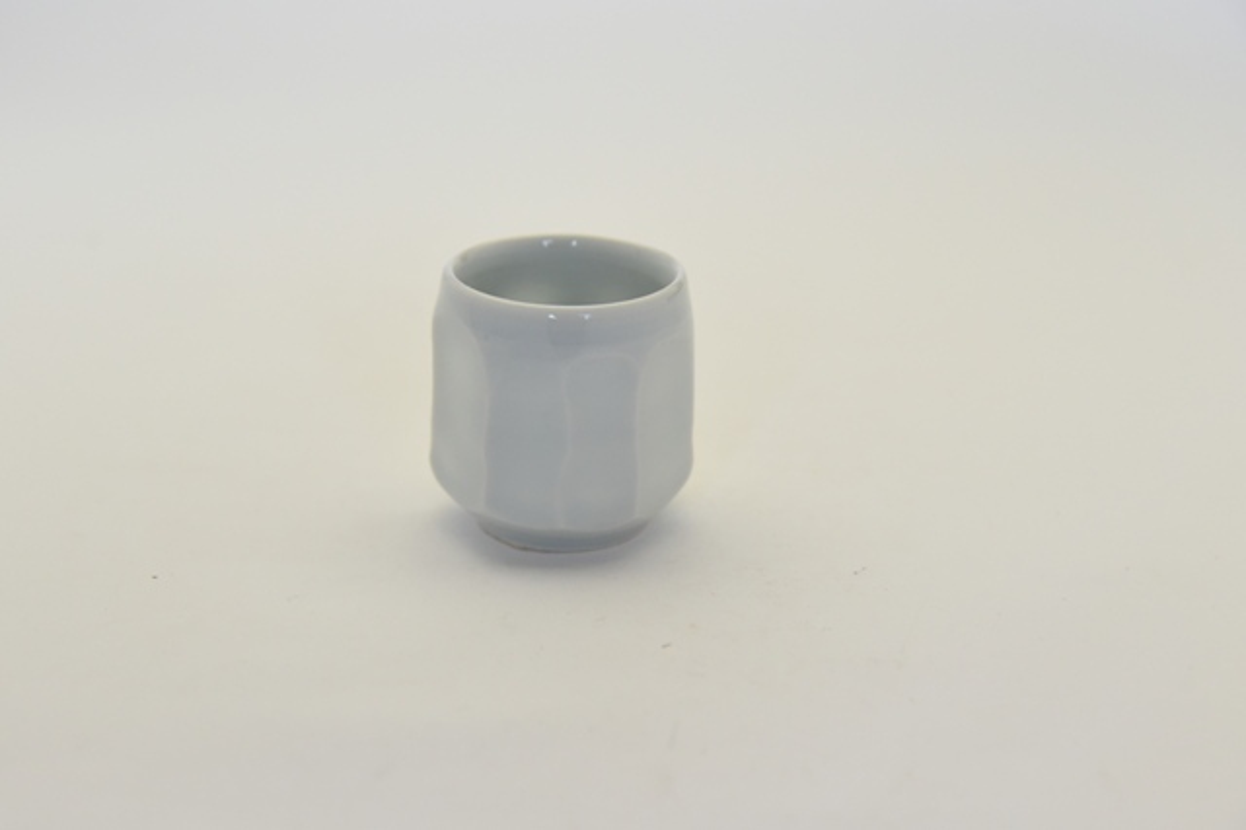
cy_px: 415
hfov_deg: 32.4
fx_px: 2145
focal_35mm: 62
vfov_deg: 21.9
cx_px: 623
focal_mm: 62
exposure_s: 1/320
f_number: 4.5
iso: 1600
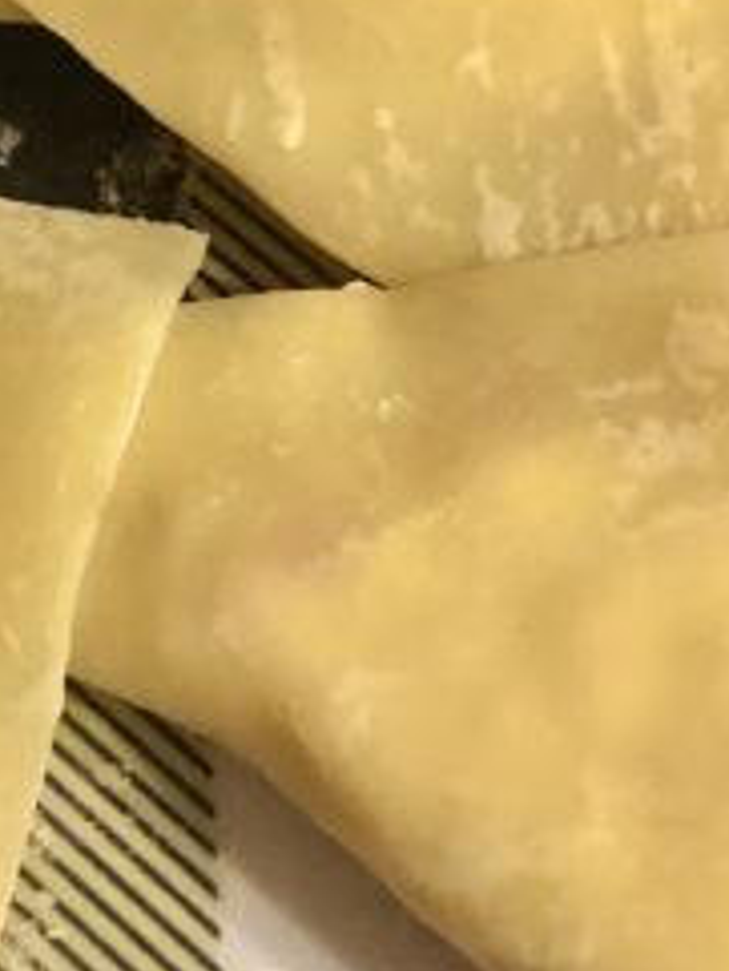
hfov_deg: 12.5
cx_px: 310
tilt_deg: -68.0
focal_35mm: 119
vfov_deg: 16.3
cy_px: 105
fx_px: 3339
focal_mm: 3.99
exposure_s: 1/15
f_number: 1.8
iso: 80
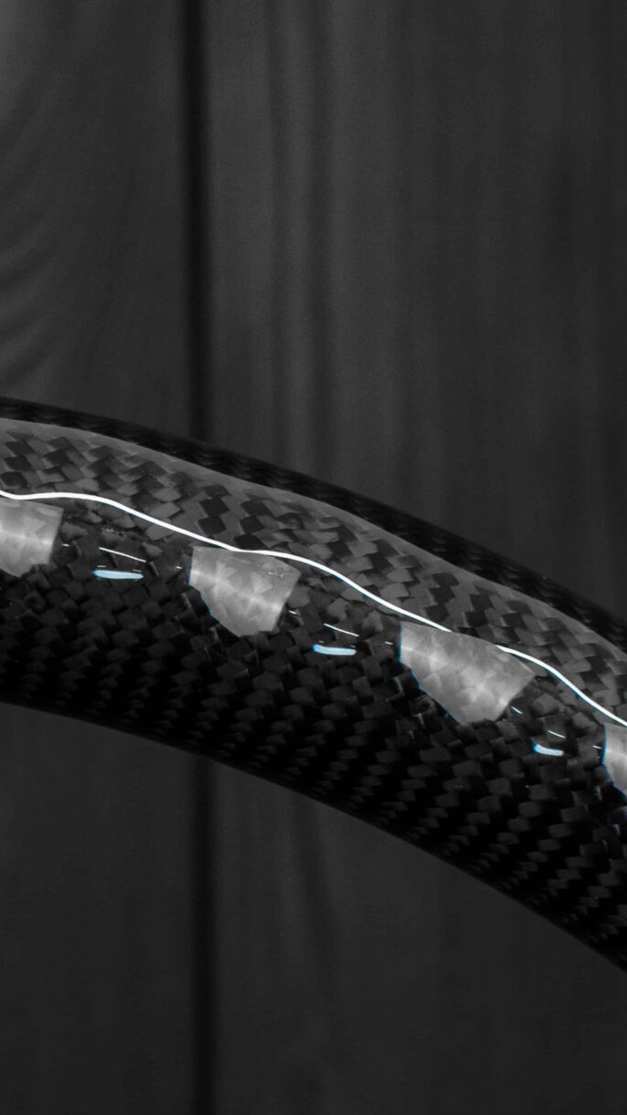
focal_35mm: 115
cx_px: -276
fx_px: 3402
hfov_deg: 10.2
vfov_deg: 18.6
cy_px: 662
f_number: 6.3
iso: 500
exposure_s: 1/125
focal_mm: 35
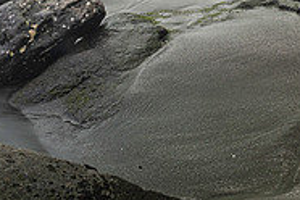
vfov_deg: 16.7
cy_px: -40
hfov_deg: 23.2
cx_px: 385
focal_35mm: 78
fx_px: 650
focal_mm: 24
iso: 64
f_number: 22
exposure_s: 10
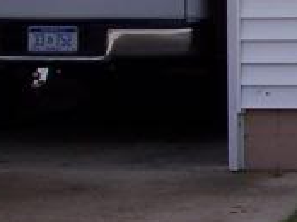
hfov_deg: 8.2
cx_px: 609
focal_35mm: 230
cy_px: -31
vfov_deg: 6.4
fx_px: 1971
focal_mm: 8
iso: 100
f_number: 4
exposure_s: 1/750
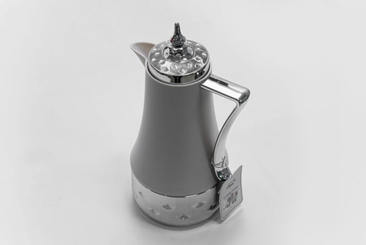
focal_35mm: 64
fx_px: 651
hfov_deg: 31.4
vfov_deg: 21.3
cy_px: 122
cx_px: 183
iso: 3200
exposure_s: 1/100
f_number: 13
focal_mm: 64
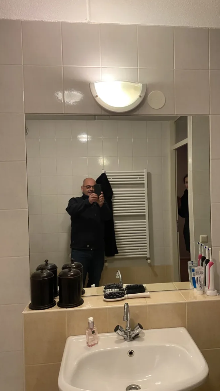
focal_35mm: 29
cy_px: 194
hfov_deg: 39.9
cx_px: 138
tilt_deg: -1.3
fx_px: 301
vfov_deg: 66.1
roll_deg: +0.5
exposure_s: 1/50
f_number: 1.8
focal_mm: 4.25
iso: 400
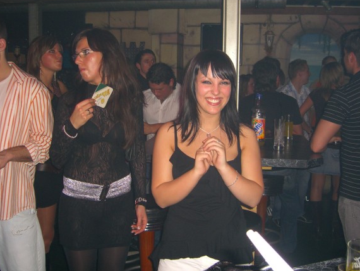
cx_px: 183
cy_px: 133
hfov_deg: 46.8
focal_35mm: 40
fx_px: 416
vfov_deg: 36.0
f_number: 2.8
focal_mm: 7.9
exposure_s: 1/60
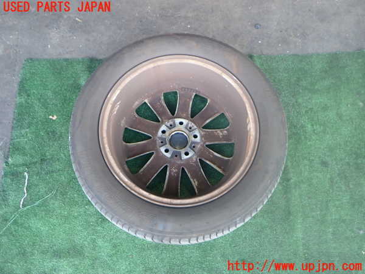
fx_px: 316
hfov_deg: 60.0
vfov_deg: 46.8
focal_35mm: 30
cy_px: 137
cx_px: 182
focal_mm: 5.4
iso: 200
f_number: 2.3
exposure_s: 1/50
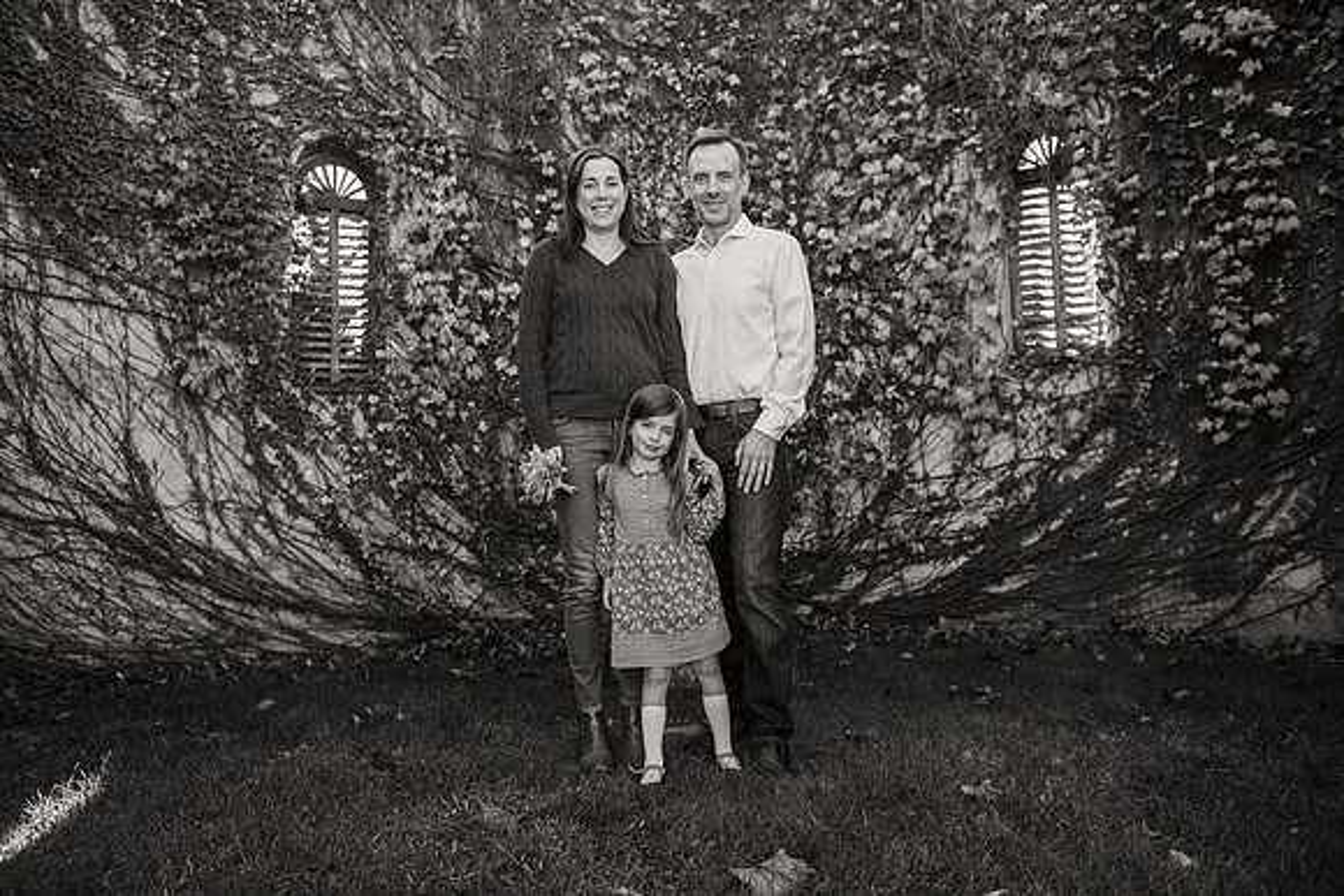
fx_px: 926
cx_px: 653
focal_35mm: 25
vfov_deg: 51.6
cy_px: 433
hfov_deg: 71.9
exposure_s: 1/1000
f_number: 3.2
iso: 640
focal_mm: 24
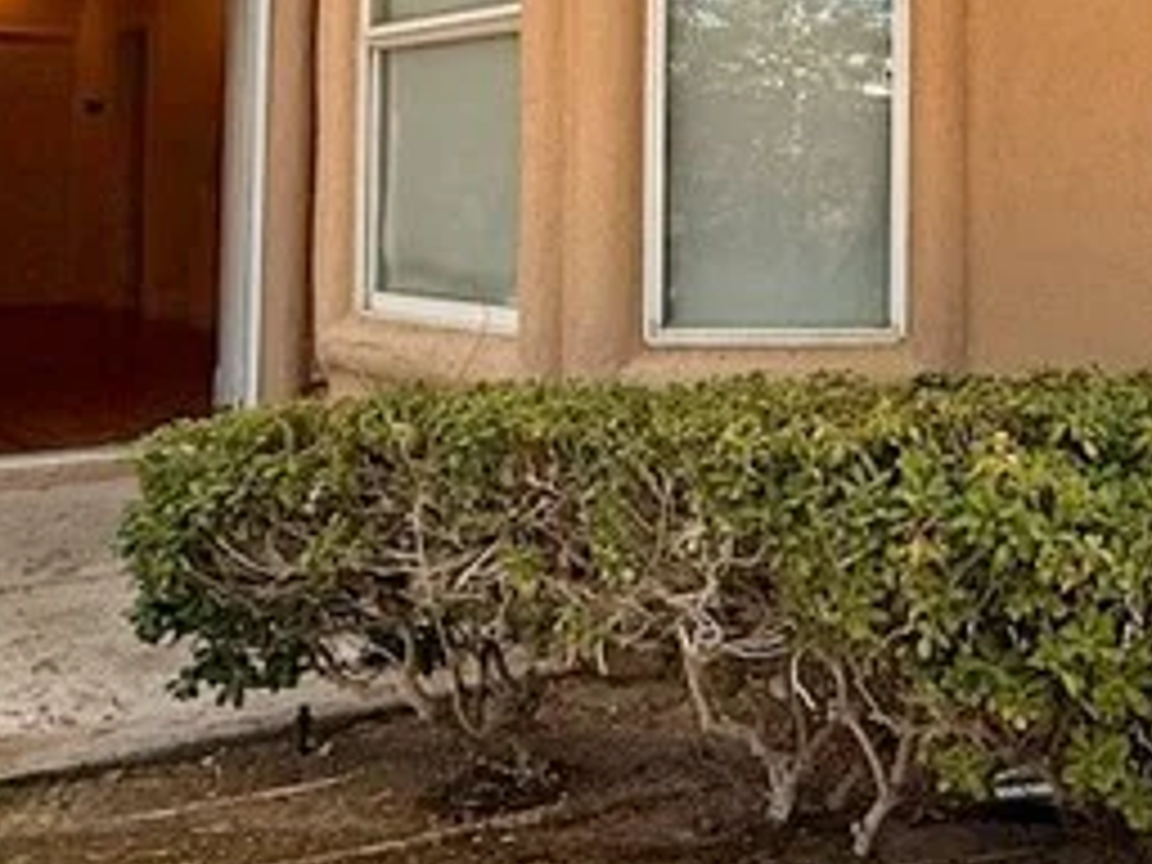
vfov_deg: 25.2
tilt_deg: +4.0
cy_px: 68
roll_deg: +0.0
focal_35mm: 56
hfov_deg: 32.1
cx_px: 1107
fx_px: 1864
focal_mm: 2.22
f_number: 2.2
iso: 50
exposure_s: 1/254
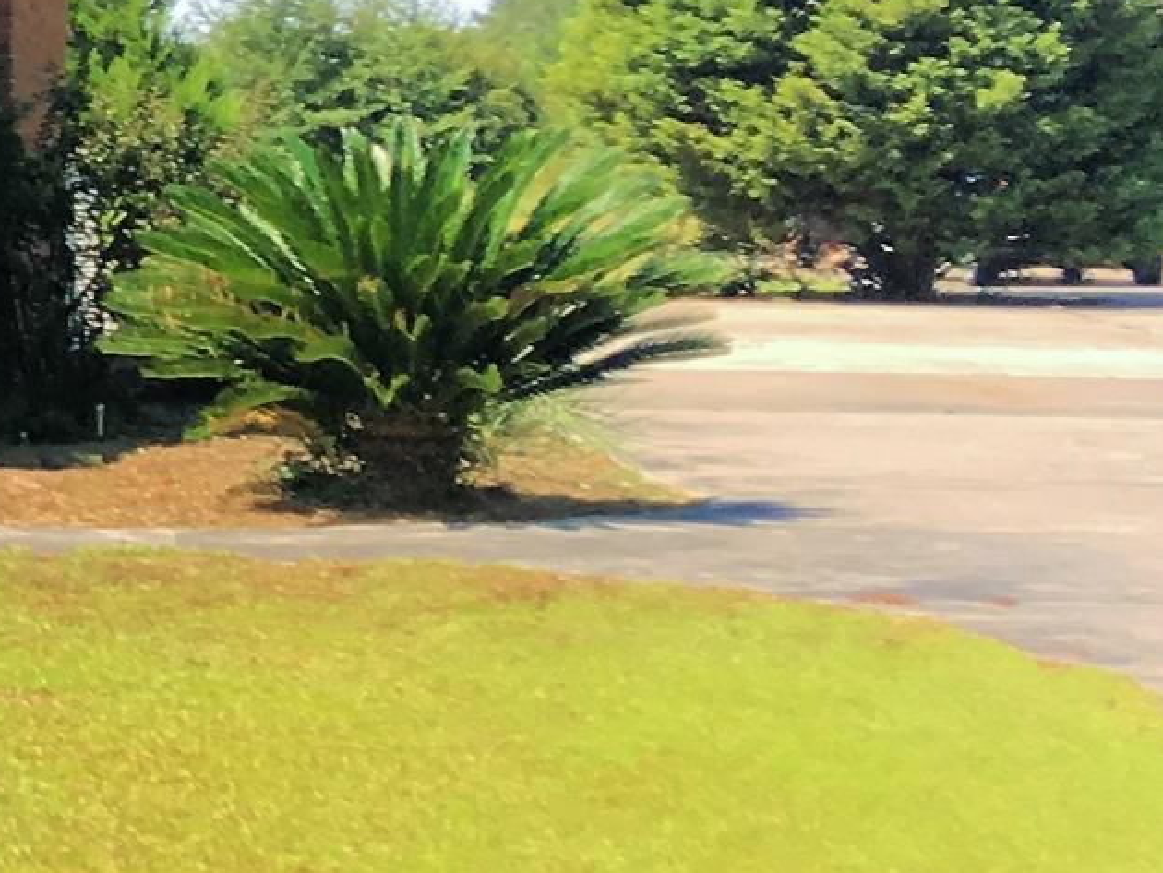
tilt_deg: -0.9
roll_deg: +0.4
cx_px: -1274
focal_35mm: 138
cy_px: 279
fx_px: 4638
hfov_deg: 12.4
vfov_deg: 10.7
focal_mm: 4.15
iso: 25
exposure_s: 1/490
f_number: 2.2
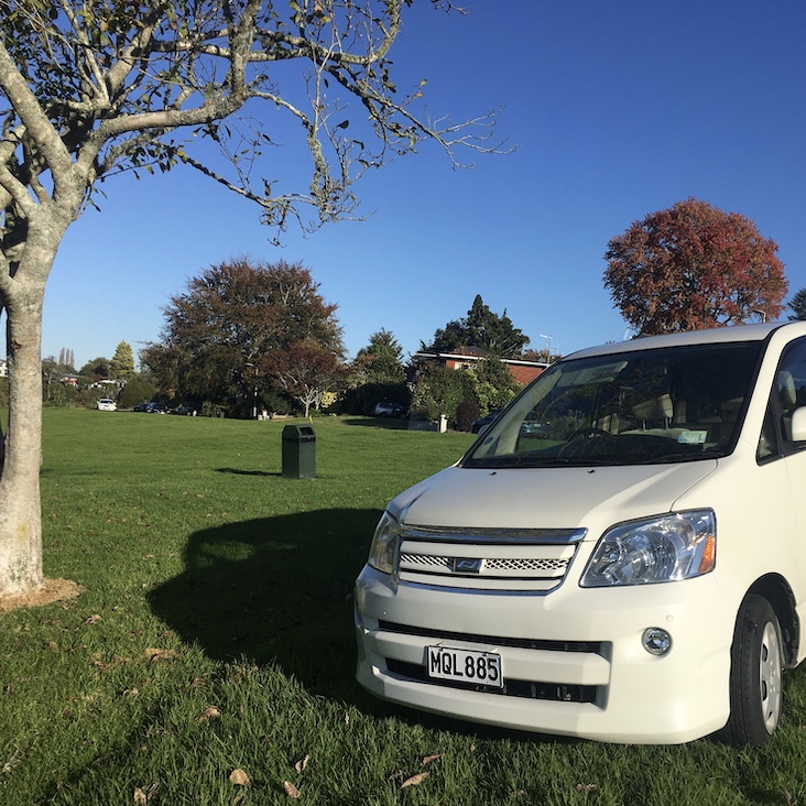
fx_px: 922
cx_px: 482
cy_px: 412
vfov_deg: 47.2
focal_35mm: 35
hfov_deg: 47.0
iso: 25
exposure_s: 1/2262
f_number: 2.2
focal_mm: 4.15
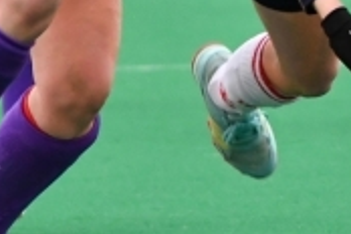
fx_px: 15219
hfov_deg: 1.3
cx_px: 526
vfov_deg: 0.9
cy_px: -96
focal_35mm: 1561
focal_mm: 170
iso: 3600
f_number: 5
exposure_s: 1/800
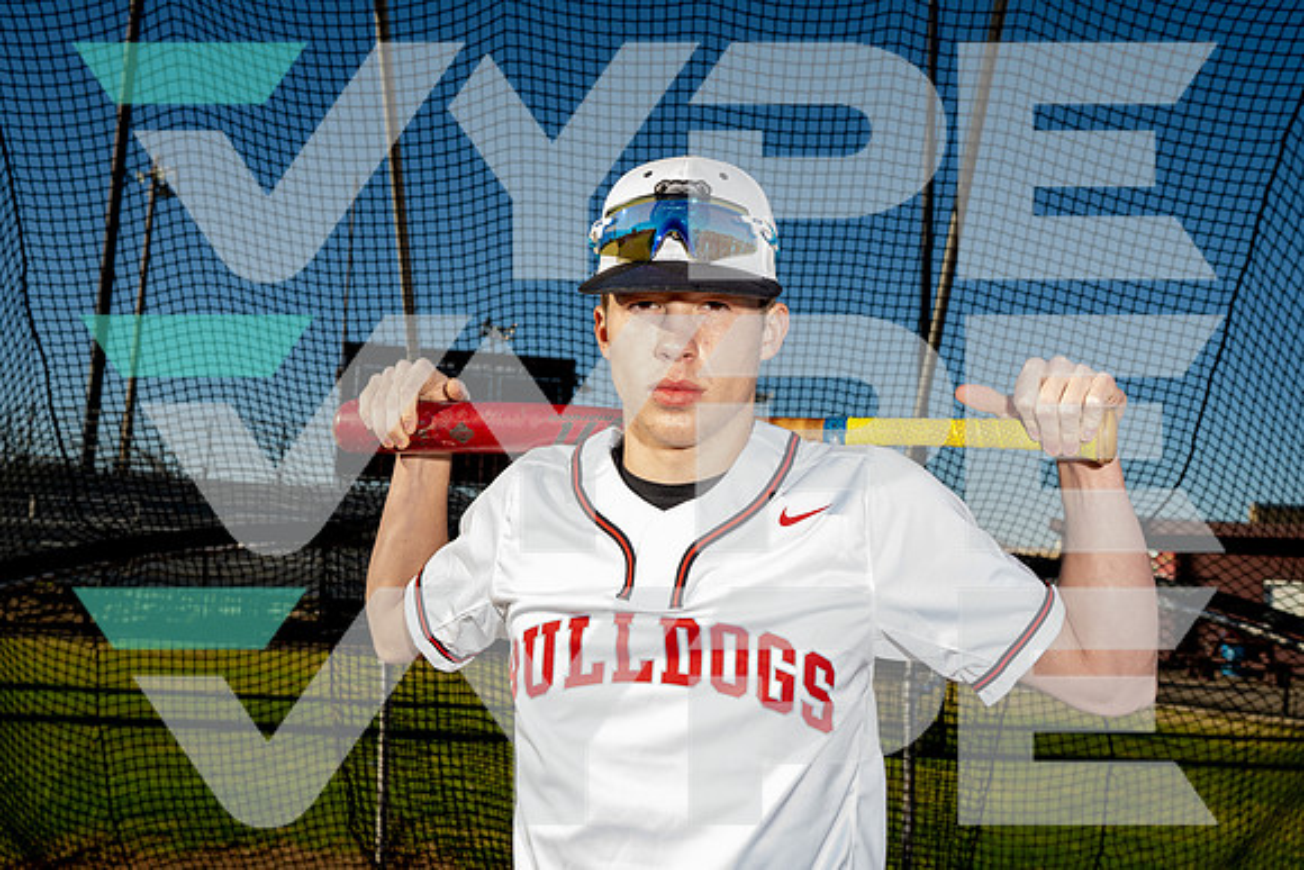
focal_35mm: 35
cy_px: 435
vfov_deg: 37.9
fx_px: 1268
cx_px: 652
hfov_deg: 54.4
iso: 64
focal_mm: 35
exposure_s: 1/250
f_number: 7.1
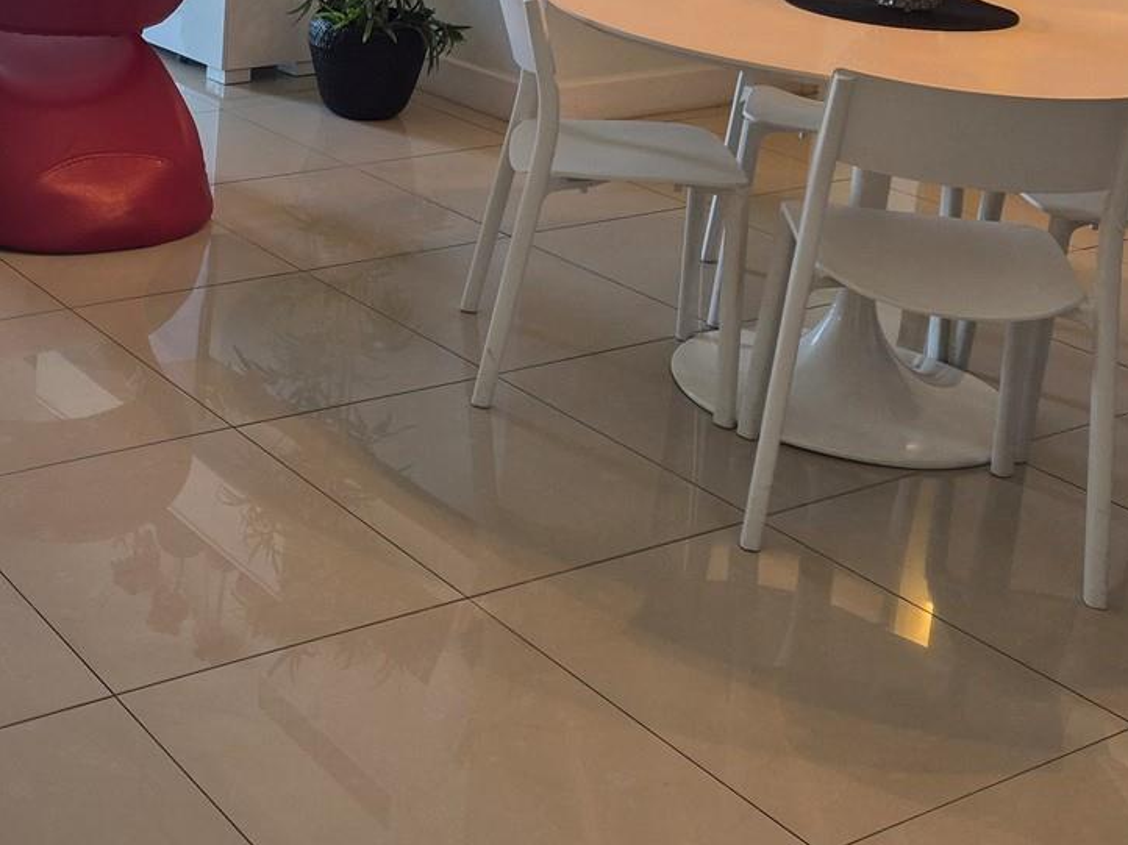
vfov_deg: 27.2
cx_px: -2
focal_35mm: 51
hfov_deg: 34.2
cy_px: 33
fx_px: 1661
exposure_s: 1/120
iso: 80
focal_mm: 5.4
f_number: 1.8
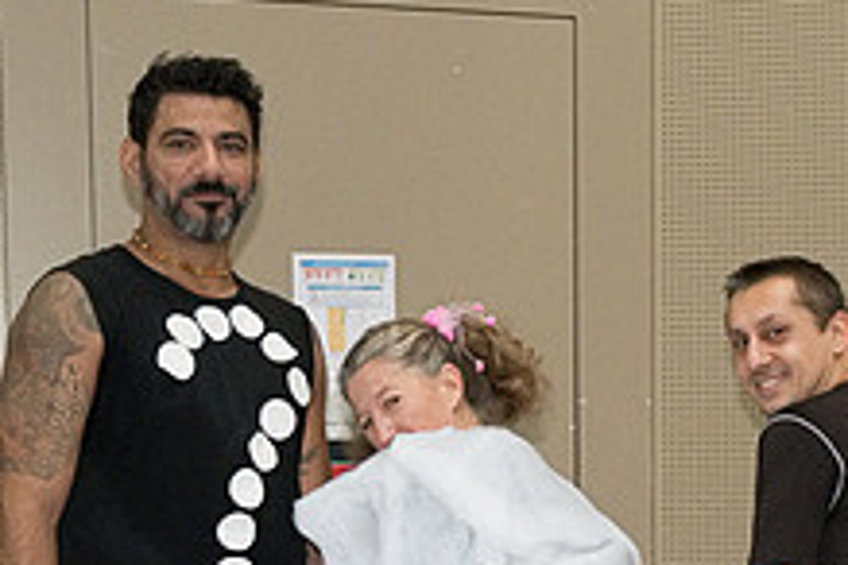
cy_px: 710
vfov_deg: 13.1
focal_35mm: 101
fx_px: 2379
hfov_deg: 19.7
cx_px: 821
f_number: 3.2
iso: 5000
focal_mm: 23.4
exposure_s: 1/500
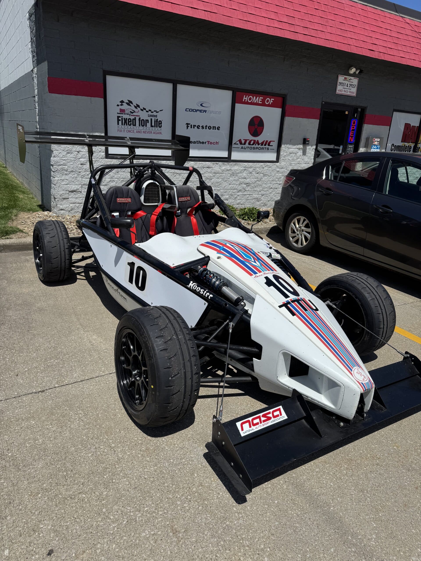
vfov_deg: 71.6
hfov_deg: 56.8
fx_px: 389
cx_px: 210
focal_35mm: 24
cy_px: 280
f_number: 1.78
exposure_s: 1/9009
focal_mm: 6.76
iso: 80
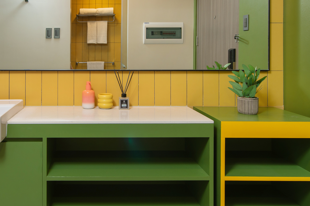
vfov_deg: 40.6
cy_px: 69
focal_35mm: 32
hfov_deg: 57.4
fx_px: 276
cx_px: 103
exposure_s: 1/8
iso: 100
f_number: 7.1
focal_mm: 14
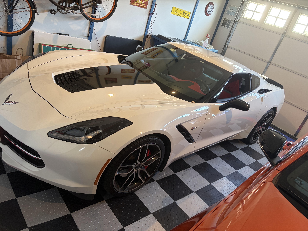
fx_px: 231
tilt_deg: -25.7
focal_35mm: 26
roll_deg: -17.2
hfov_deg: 67.3
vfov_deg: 53.1
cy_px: 116
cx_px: 154
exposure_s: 1/60
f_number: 1.6
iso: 160
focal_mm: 5.96
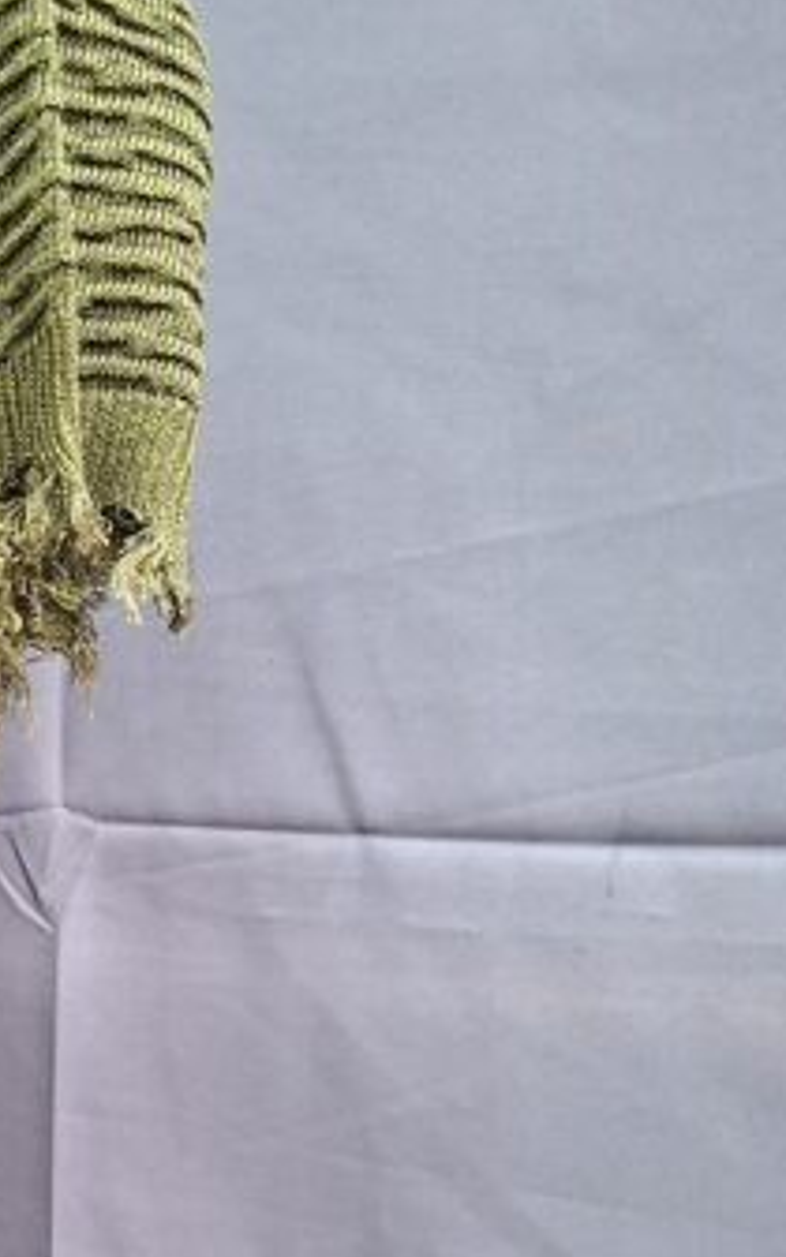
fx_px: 1988
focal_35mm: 58
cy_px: 1107
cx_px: -281
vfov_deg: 33.4
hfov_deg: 20.2
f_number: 1.8
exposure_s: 1/100
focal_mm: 5.54
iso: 250
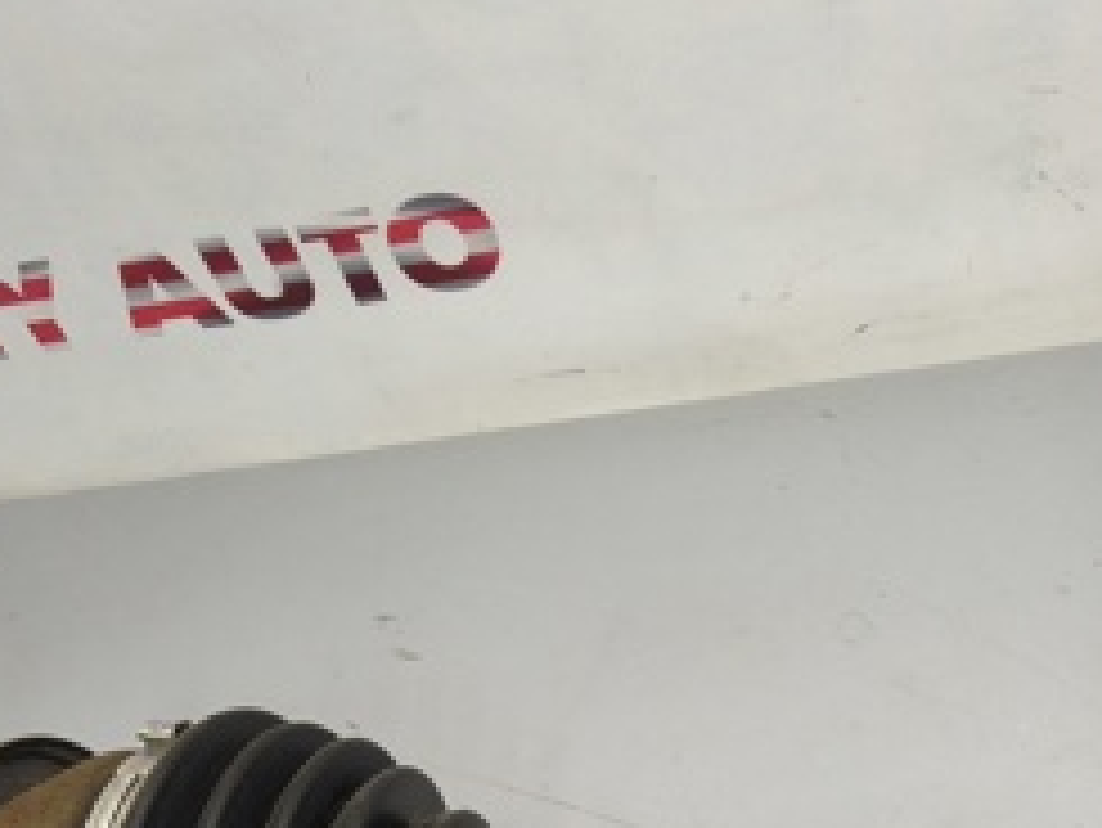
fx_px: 1911
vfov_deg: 23.6
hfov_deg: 31.7
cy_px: 788
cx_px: 801
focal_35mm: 60
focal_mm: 5.35
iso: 1250
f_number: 1.7
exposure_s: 1/400
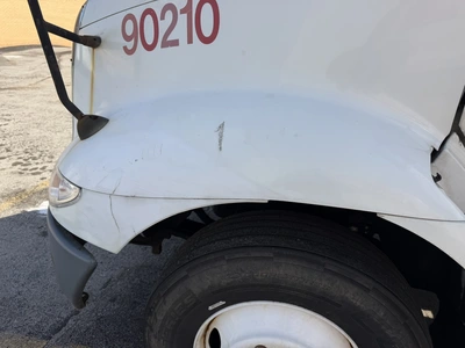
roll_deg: -5.8
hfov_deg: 71.6
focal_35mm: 24
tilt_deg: -20.2
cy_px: 174
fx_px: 322
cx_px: 232
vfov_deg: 56.8
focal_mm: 6.76
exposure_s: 1/2445
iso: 80
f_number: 1.78
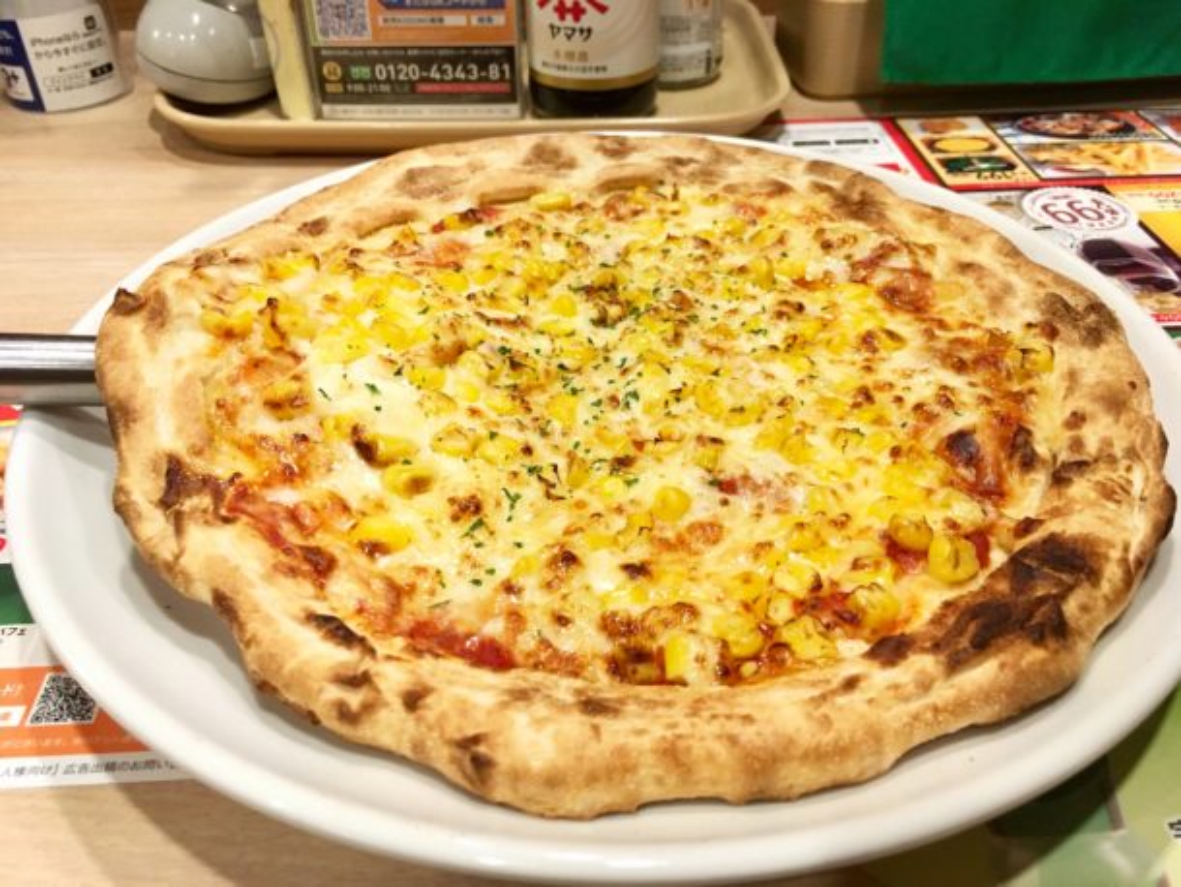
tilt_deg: -38.5
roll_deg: +2.1
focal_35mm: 29
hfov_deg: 61.6
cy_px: 444
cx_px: 590
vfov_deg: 48.3
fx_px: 990
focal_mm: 4.15
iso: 125
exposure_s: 1/30
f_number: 2.2
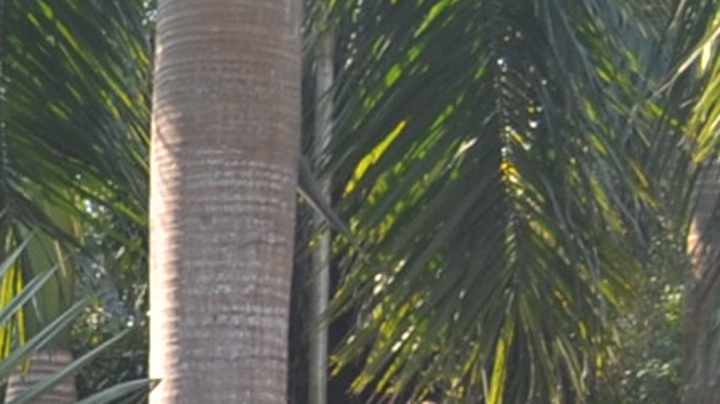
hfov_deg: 7.7
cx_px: -1534
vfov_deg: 4.7
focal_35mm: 241
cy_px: 1472
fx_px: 4598
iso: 100
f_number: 6.3
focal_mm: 20
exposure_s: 1/80
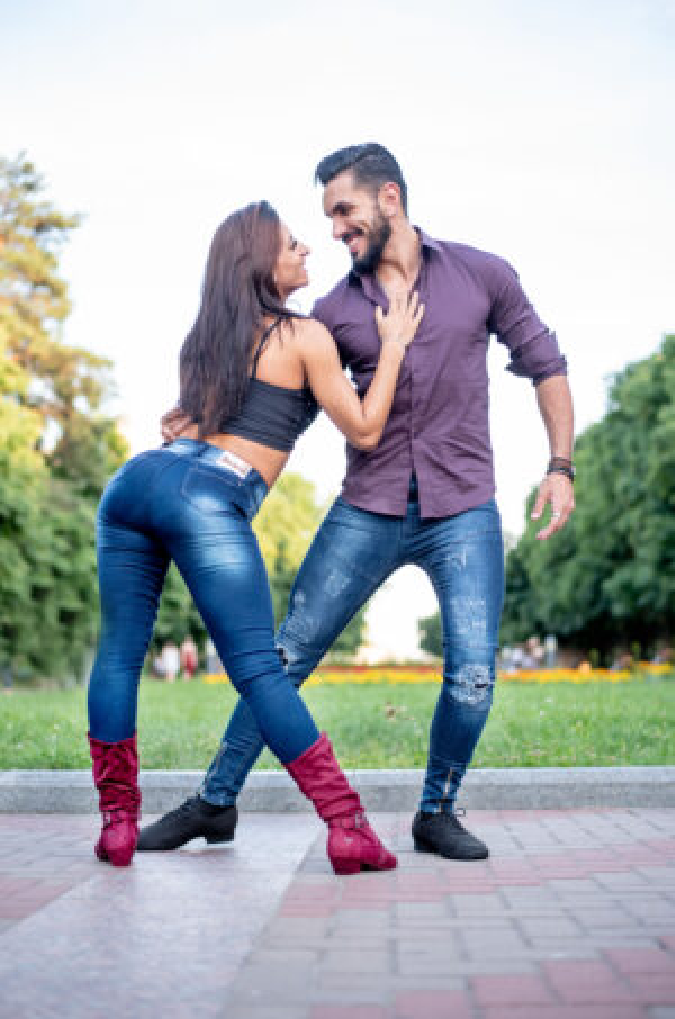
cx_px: 338
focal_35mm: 50
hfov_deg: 26.9
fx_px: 1413
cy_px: 510
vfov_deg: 39.7
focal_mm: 50
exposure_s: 1/400
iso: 200
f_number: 2.2
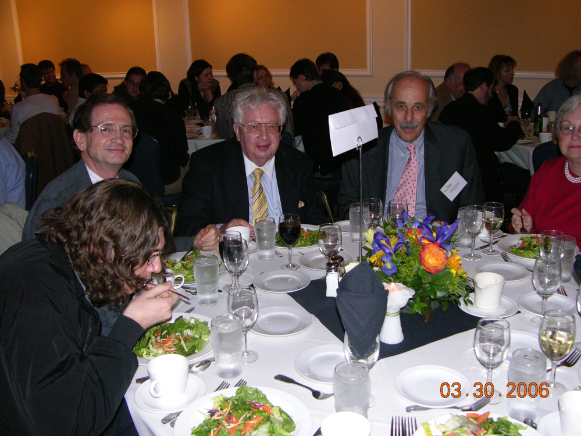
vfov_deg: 39.7
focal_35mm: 36
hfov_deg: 51.3
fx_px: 604
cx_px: 293
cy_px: 212
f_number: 2.8
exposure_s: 1/60.1
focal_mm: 9
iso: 200
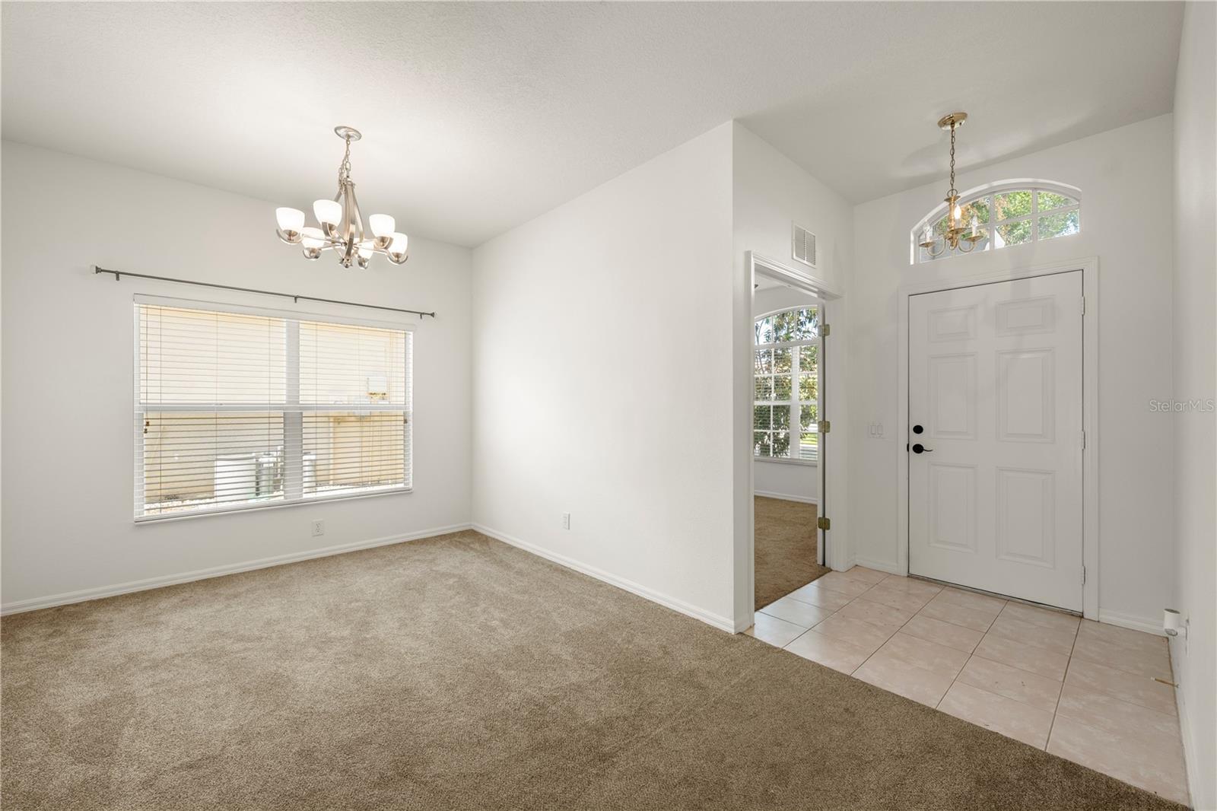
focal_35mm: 14
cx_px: 608
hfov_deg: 104.3
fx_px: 473
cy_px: 406
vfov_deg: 81.2
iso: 250
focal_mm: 14
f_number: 7.1
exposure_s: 1/30
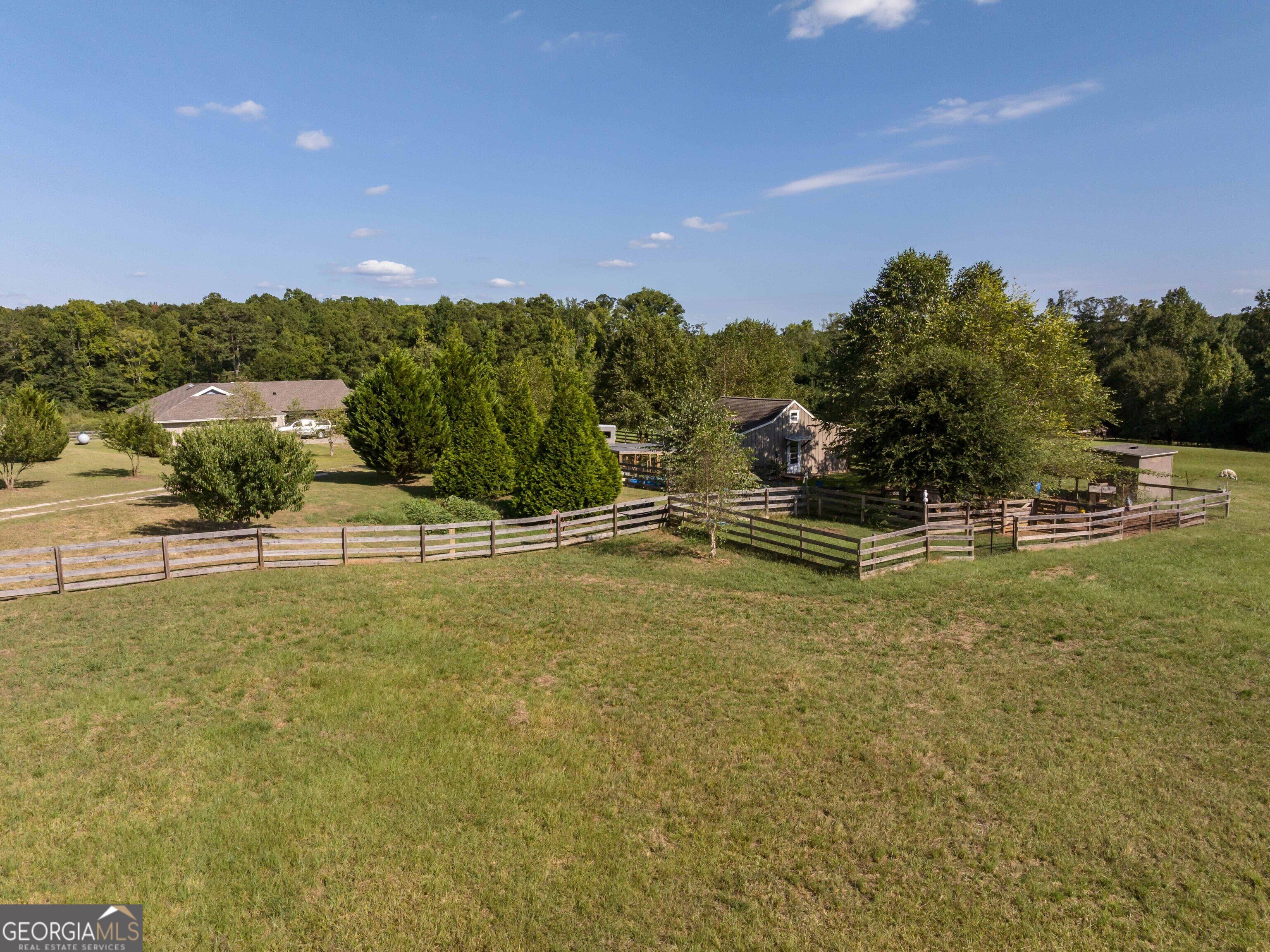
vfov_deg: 56.8
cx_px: 635
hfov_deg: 71.6
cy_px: 476
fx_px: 880
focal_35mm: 24
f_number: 7.1
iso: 400
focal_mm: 12.29
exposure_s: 1/120
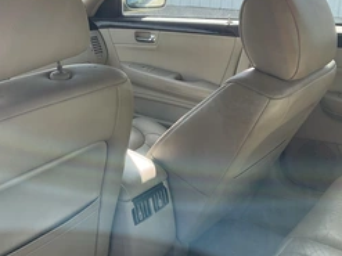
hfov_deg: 40.2
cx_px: 132
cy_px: 98
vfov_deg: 30.7
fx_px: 464
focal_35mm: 47
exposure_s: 1/412
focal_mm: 3
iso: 25
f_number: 1.8
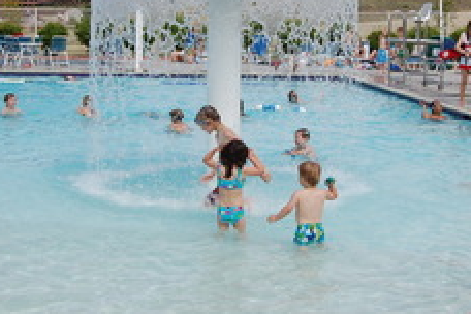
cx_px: 238
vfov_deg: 19.1
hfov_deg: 28.5
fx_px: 929
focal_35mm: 71
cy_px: 108
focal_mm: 20
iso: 200
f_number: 10
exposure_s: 1/400
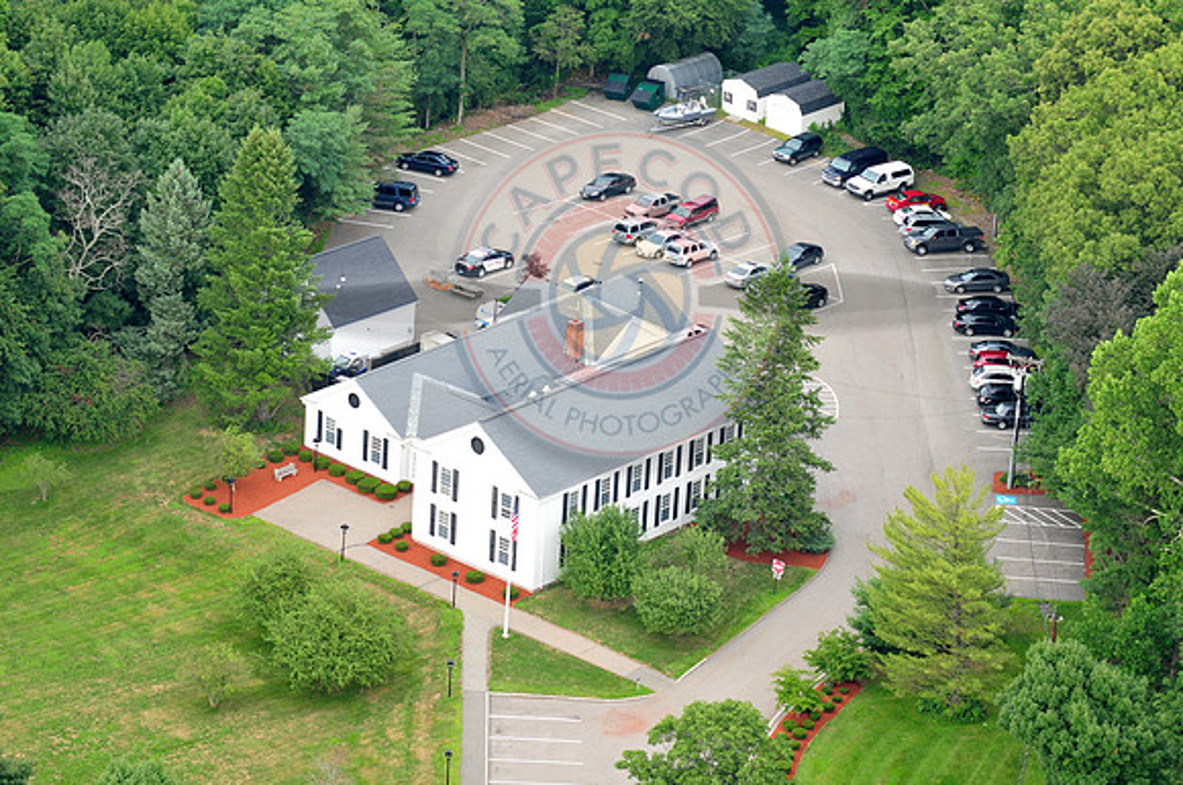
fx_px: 5168
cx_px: 592
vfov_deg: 8.7
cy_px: 392
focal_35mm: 158
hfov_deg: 13.1
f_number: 5.6
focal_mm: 105
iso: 400
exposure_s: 1/125
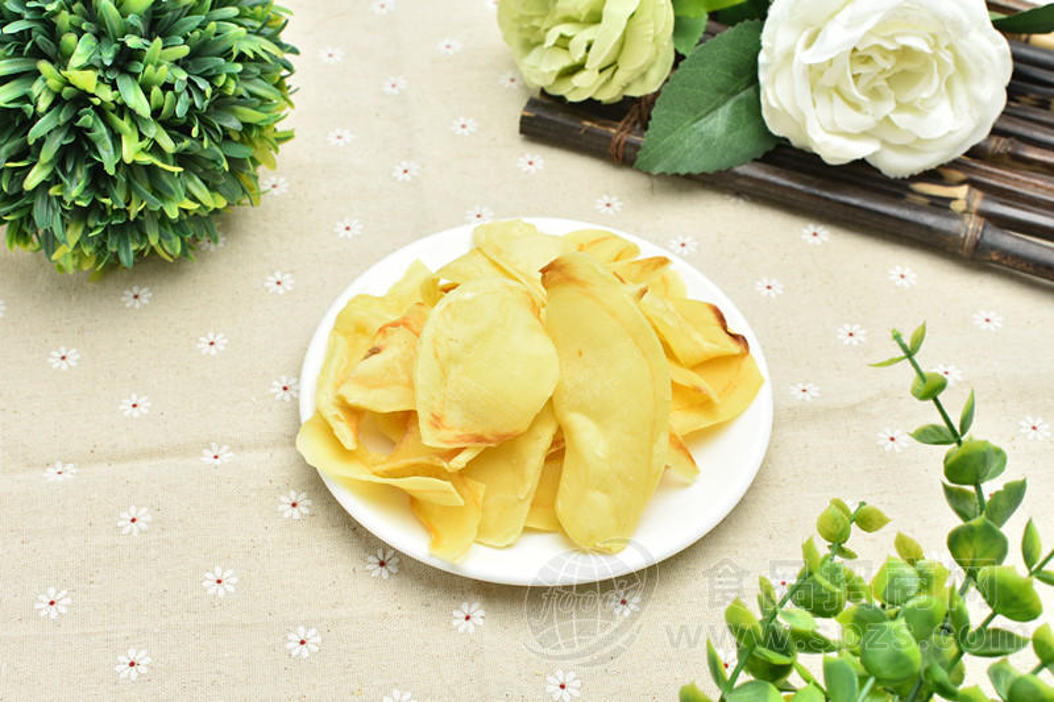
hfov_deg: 37.9
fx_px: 1537
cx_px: 527
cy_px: 351
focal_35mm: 52
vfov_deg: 25.7
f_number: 7.1
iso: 100
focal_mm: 35
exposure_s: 1/125
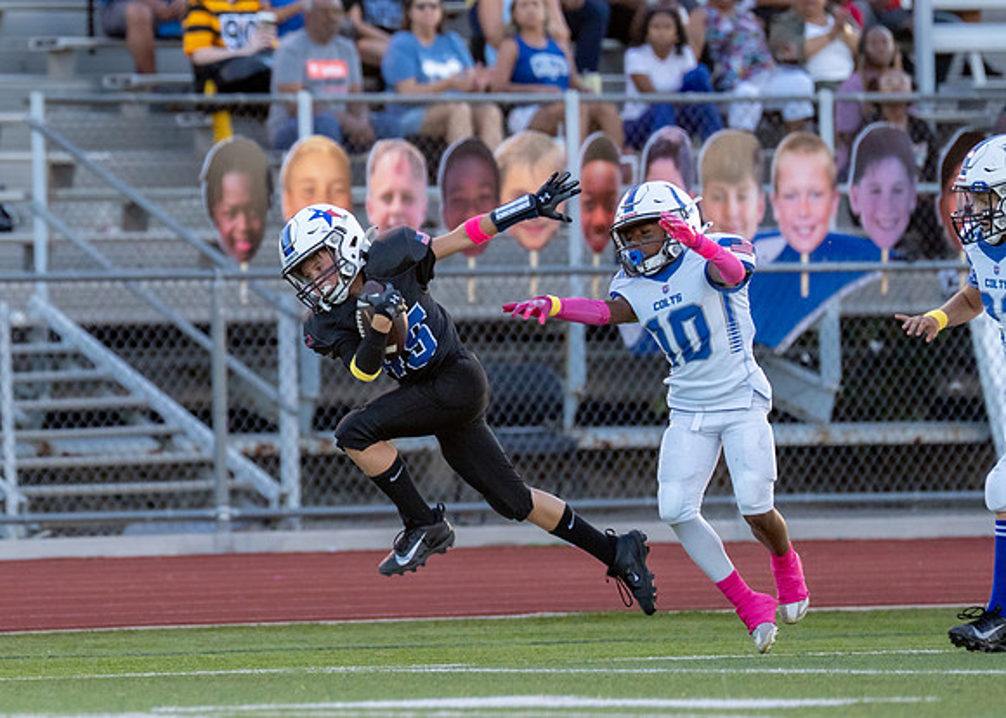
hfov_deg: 4.2
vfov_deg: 3.0
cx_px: 129
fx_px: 13687
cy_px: 279
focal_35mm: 479
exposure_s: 1/1250
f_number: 2.8
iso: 640
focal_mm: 200
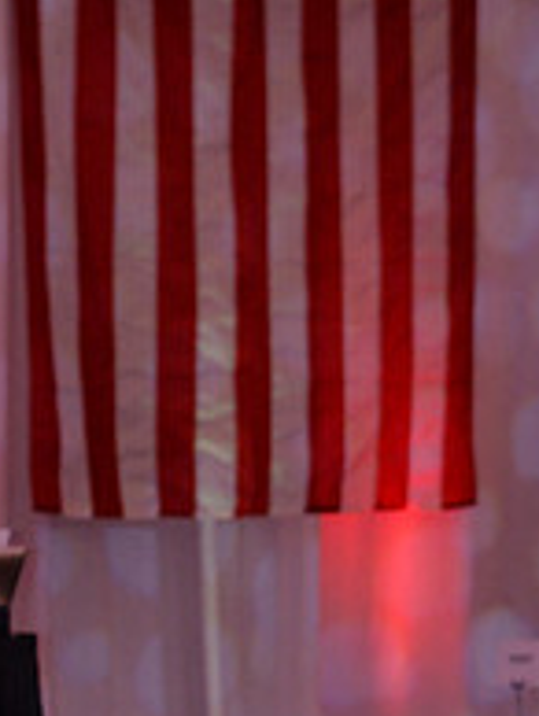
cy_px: 1067
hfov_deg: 4.3
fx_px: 7126
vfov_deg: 5.7
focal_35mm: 344
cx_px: 127
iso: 1600
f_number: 5
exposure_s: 1/250
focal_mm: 120
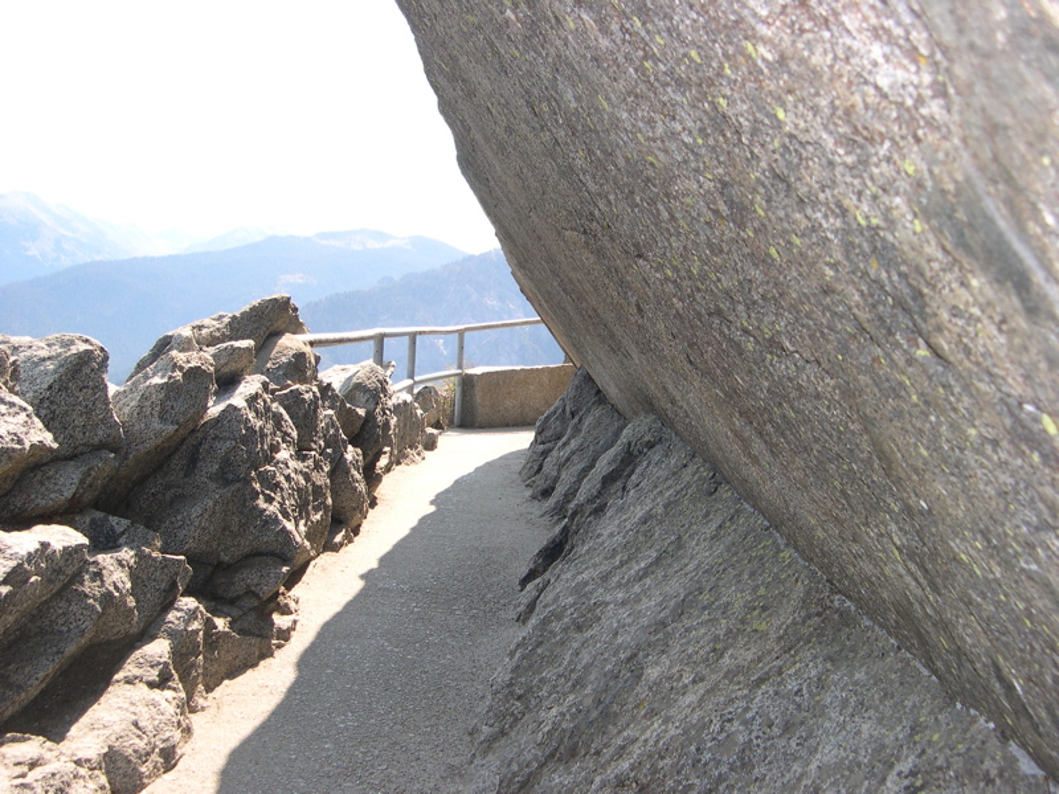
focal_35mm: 38
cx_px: 530
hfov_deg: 49.0
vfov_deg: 37.7
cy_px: 397
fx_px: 1163
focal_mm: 8
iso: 100
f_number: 2.8
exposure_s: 1/520
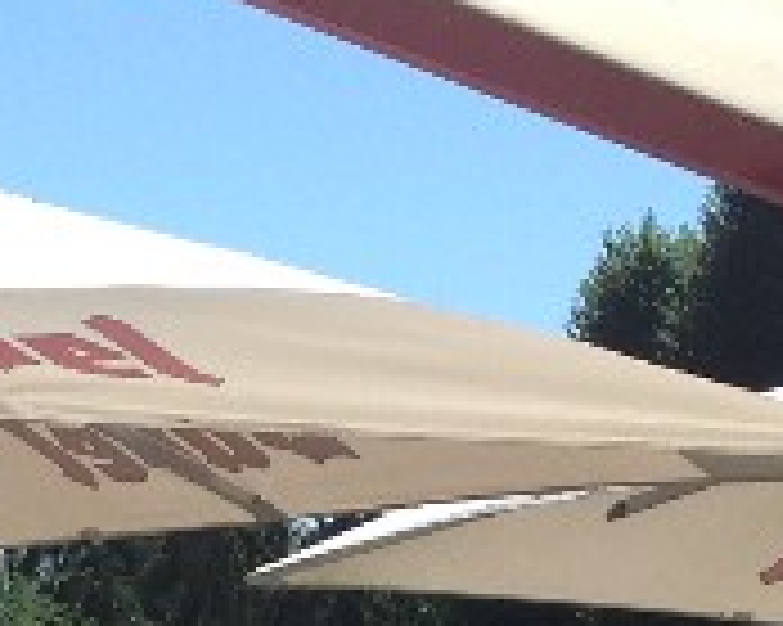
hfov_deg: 9.5
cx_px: 0
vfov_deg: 7.4
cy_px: 1313
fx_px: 4655
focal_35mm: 201
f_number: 2.4
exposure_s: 1/1513
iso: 50
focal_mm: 4.28
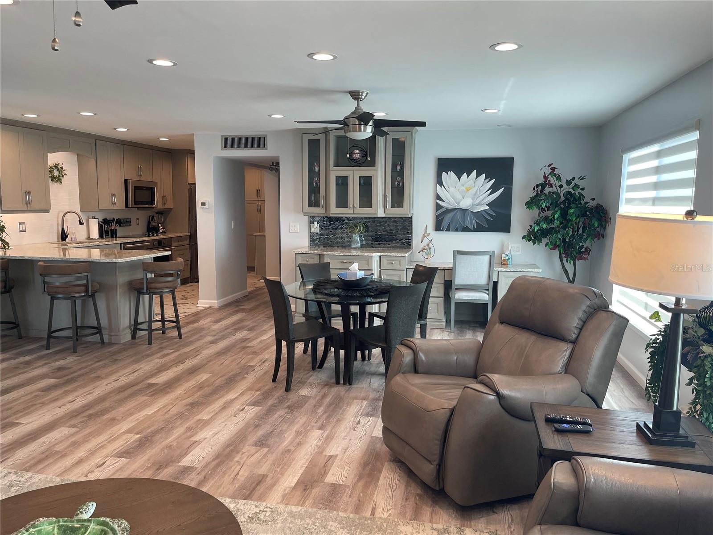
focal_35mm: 25
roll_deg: -1.2
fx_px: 515
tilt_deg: -8.3
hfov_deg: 69.4
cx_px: 356
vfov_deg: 54.9
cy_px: 268
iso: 80
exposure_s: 1/120
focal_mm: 5.1
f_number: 1.6
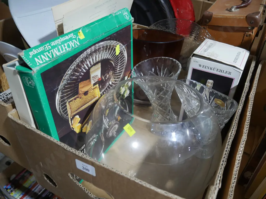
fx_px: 215
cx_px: 133
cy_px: 100
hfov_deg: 63.4
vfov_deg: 49.8
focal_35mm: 28
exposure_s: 1/60
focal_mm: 14
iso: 500
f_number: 3.5
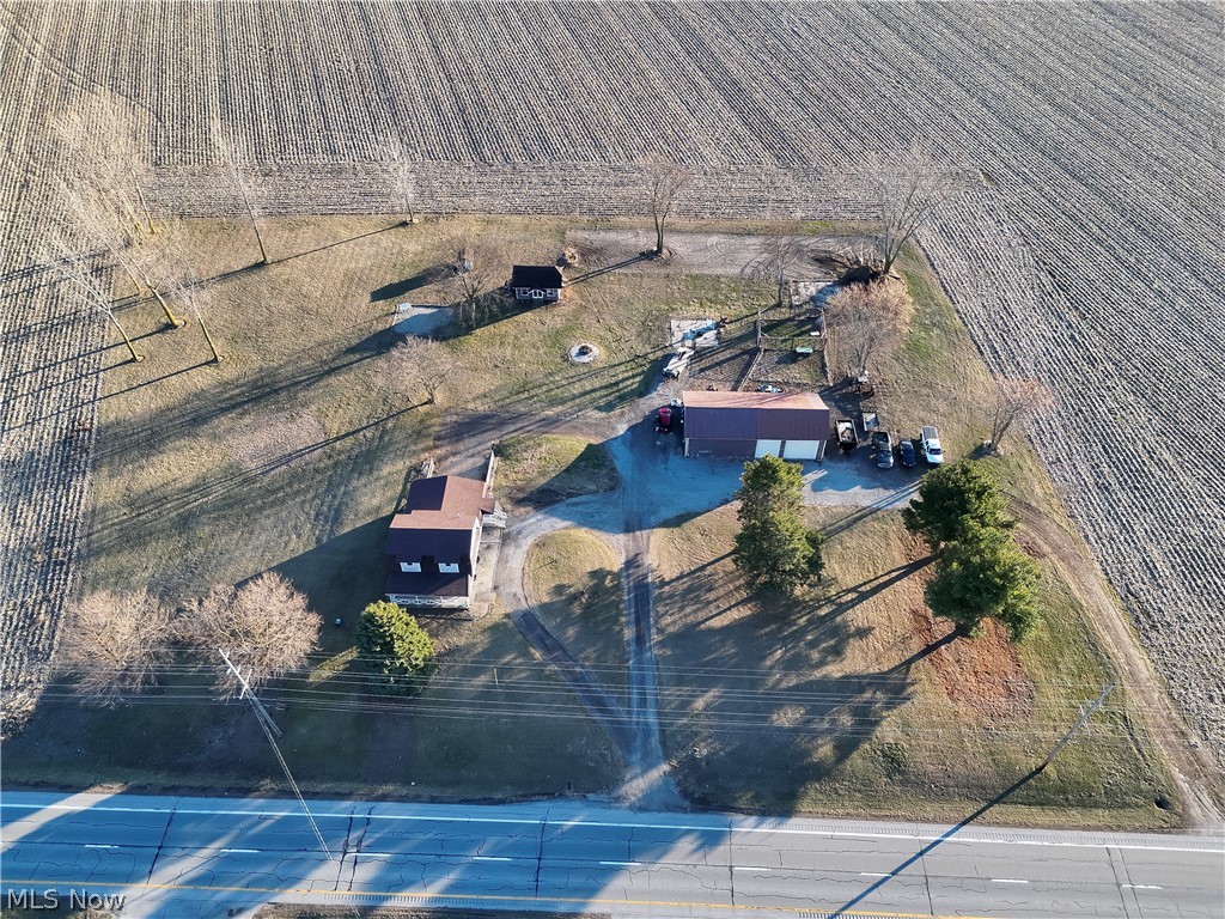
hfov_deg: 71.6
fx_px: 849
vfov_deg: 56.8
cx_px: 612
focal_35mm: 24
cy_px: 460
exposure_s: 1/500
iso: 110
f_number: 1.7
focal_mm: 6.72
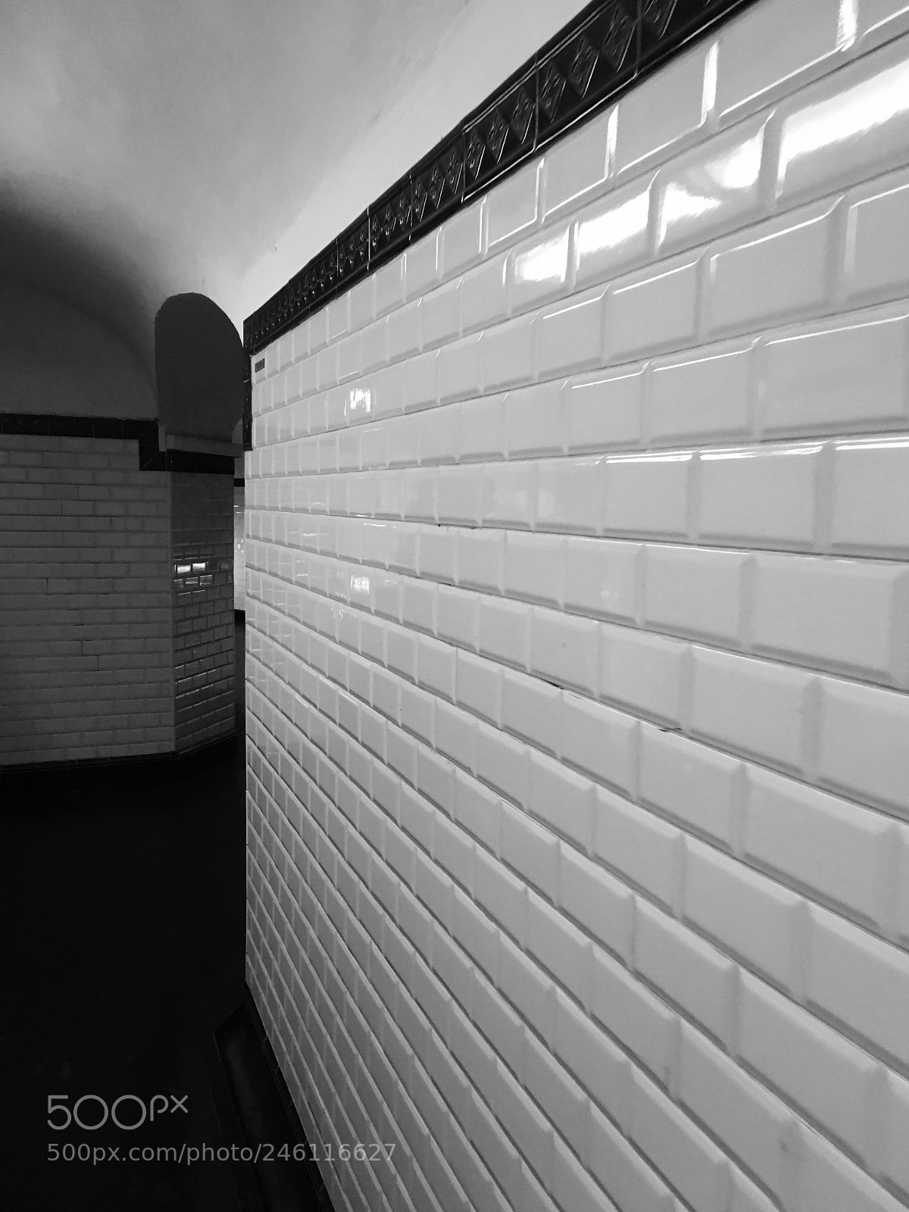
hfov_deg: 48.2
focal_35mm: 29
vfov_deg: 61.7
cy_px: 606
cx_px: 454
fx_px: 1015
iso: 125
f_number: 2.2
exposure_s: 1/33
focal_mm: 4.15
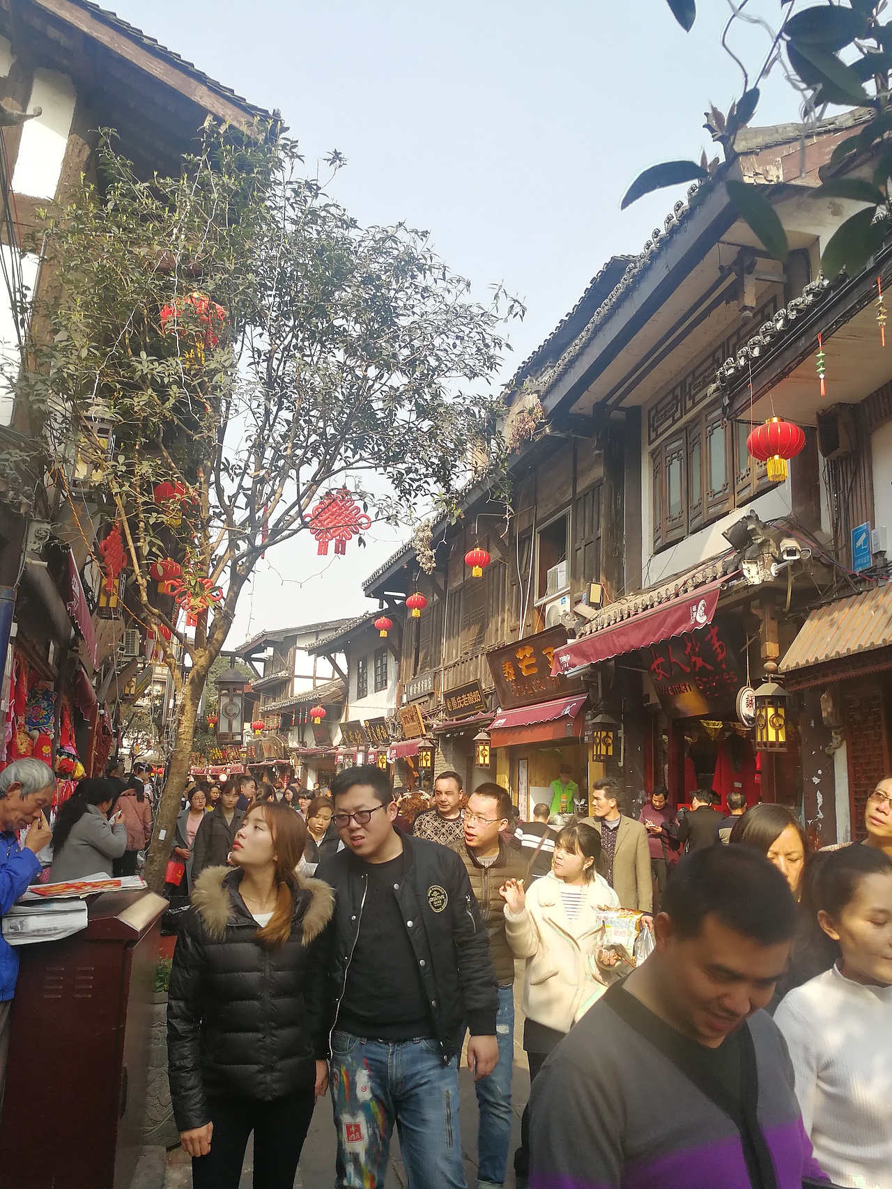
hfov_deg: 51.3
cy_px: 594
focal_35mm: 27
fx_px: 928
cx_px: 446
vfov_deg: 65.3
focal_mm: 3.95
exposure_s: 1/627
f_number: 2.2
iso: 100
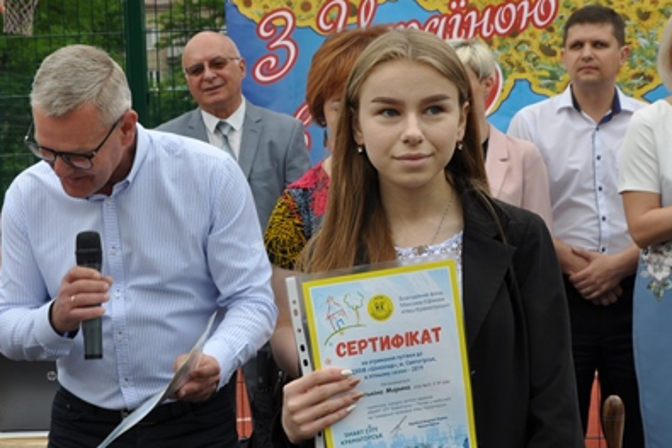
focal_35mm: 80
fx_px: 1488
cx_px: 289
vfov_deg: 17.1
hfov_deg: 25.4
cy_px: 238
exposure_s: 1/100
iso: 200
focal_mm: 35
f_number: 10
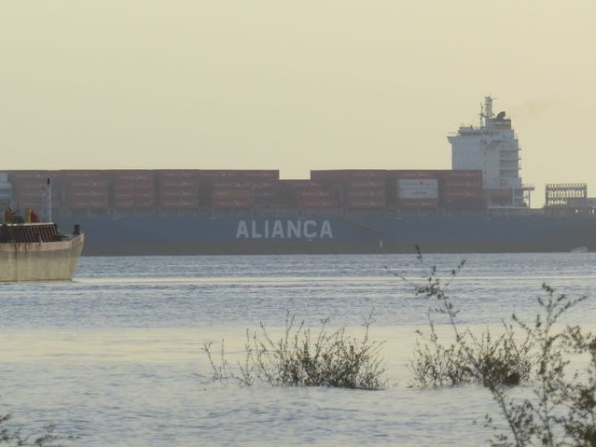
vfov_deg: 2.0
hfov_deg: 2.7
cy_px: 256
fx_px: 12876
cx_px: 319
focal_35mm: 748
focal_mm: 96.2
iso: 80
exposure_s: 1/200
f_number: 6.1
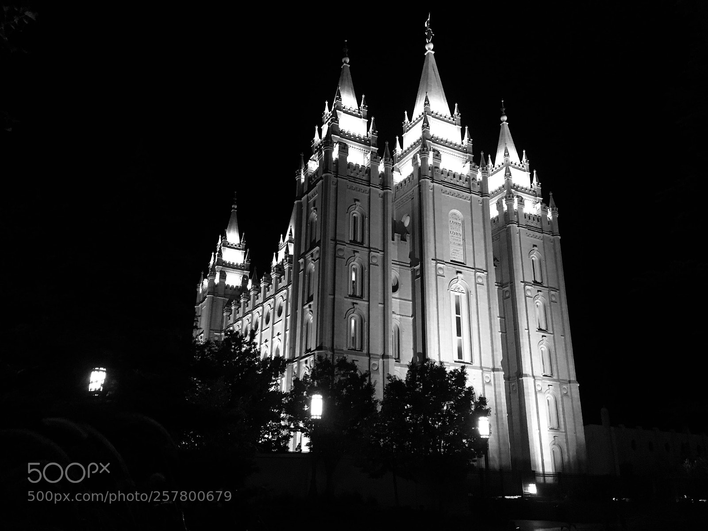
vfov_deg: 48.2
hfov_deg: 61.7
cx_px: 354
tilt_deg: +21.2
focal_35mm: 29
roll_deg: -1.1
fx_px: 593
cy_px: 266
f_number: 2.2
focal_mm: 4.15
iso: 200
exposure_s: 1/15
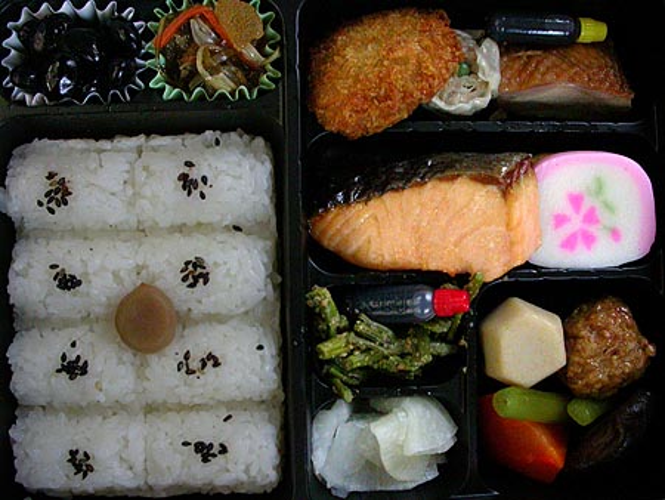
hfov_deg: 49.0
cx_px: 332
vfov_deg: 37.8
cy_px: 250
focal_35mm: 38
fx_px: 730
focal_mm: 7.85
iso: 400
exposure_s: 1/83.5
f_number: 3.7
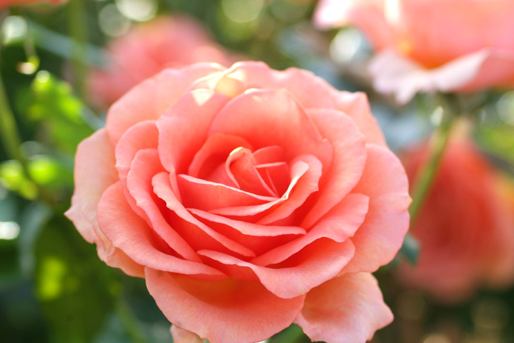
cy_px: 194
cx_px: 261
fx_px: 1229
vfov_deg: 15.9
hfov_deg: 23.6
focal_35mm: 86
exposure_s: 1/125
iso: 160
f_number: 4
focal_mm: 50
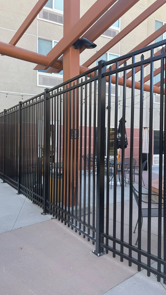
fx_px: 227
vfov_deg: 66.1
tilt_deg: +0.4
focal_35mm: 29
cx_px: 84
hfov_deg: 40.2
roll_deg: +0.0
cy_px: 146
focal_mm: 5.96
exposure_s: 1/216
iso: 40
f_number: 1.6
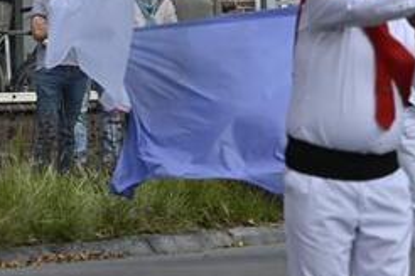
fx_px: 4645
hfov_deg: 5.1
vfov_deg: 3.4
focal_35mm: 403
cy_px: 236
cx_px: 636
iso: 320
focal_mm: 100
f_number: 7.1
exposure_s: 1/800
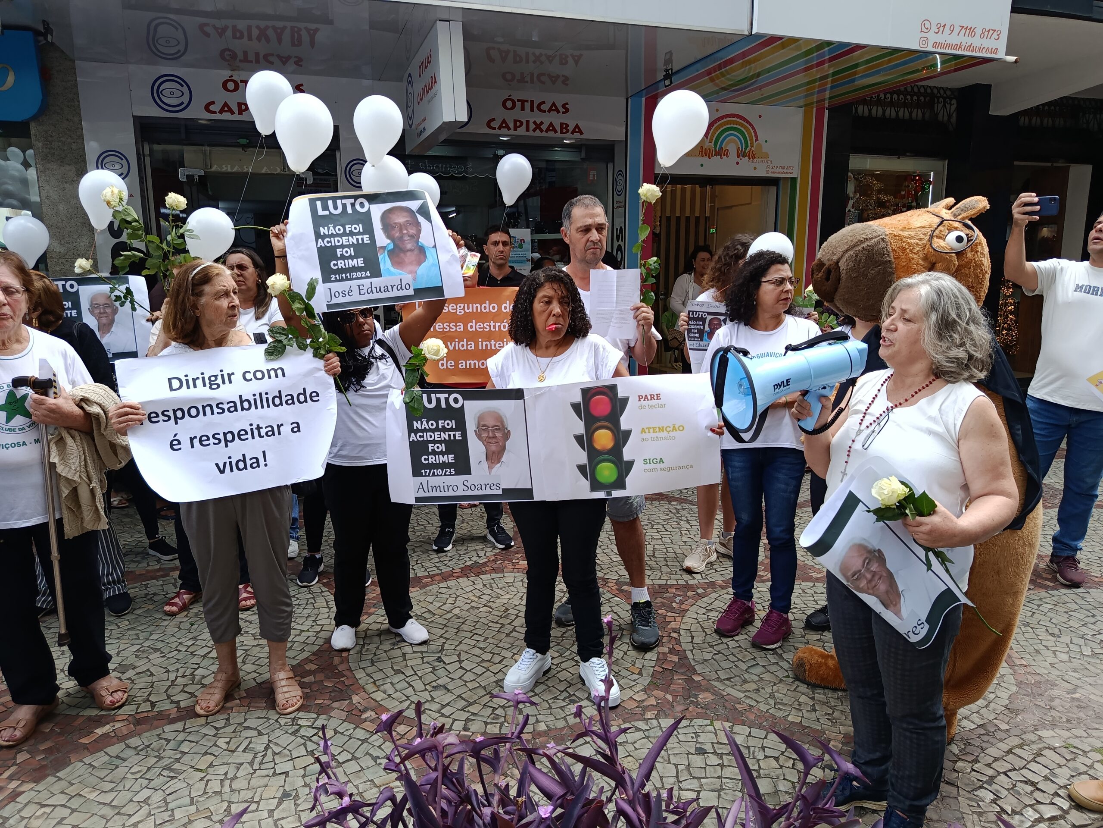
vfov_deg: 56.8
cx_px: 552
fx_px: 765
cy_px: 414
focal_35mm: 24
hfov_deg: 71.6
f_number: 1.7
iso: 50
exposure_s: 1/146
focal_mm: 5.24
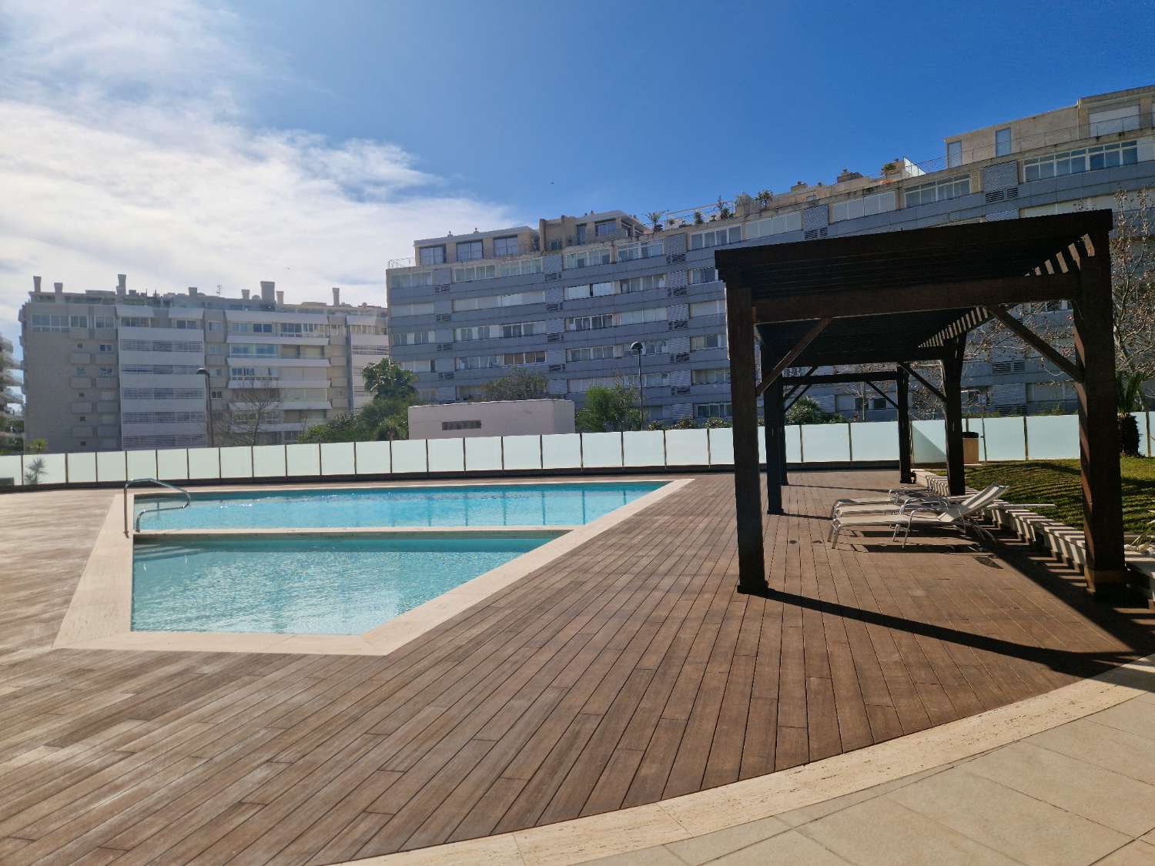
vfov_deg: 58.9
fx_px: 767
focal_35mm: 23
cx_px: 578
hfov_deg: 73.9
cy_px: 433
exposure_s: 1/4160
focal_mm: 5.4
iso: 50
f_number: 1.8
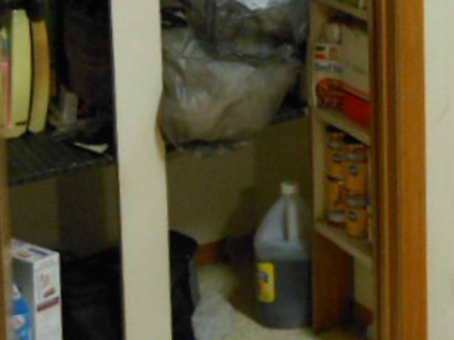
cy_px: -188
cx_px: 651
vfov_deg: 12.7
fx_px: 1442
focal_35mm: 110
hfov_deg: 16.5
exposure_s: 1/13
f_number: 3.5
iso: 400
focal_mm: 6
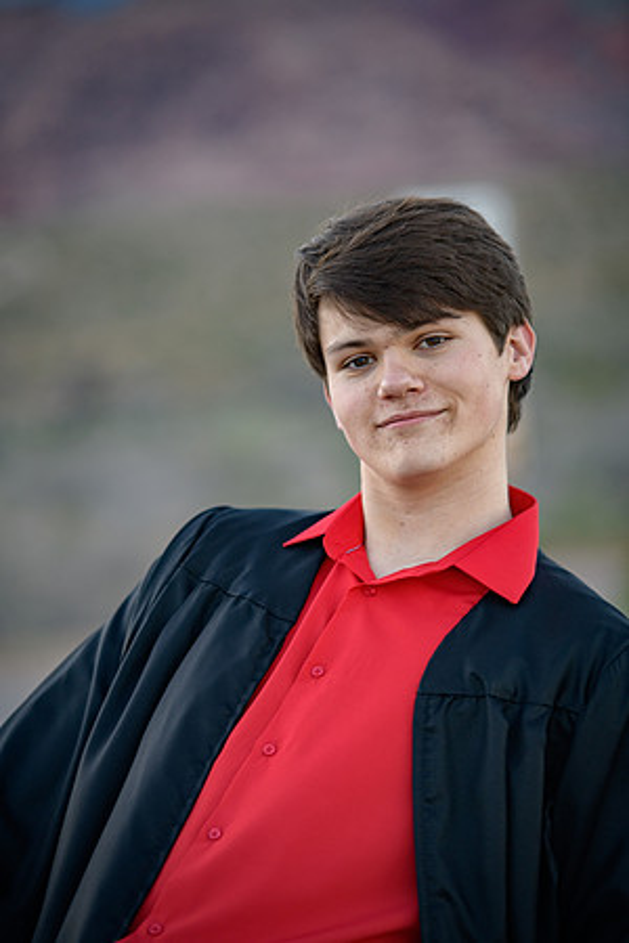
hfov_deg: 10.5
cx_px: 314
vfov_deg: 15.8
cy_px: 472
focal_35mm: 130
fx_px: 3407
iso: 250
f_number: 2.8
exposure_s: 1/640
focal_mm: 130
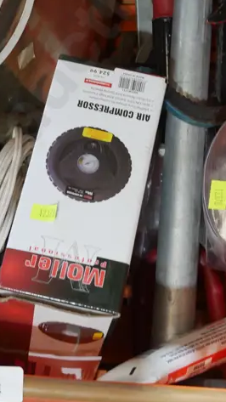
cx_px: 57
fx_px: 906
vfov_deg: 24.6
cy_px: 81
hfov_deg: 14.2
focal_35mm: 85
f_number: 4
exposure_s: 1/60
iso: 640
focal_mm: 18
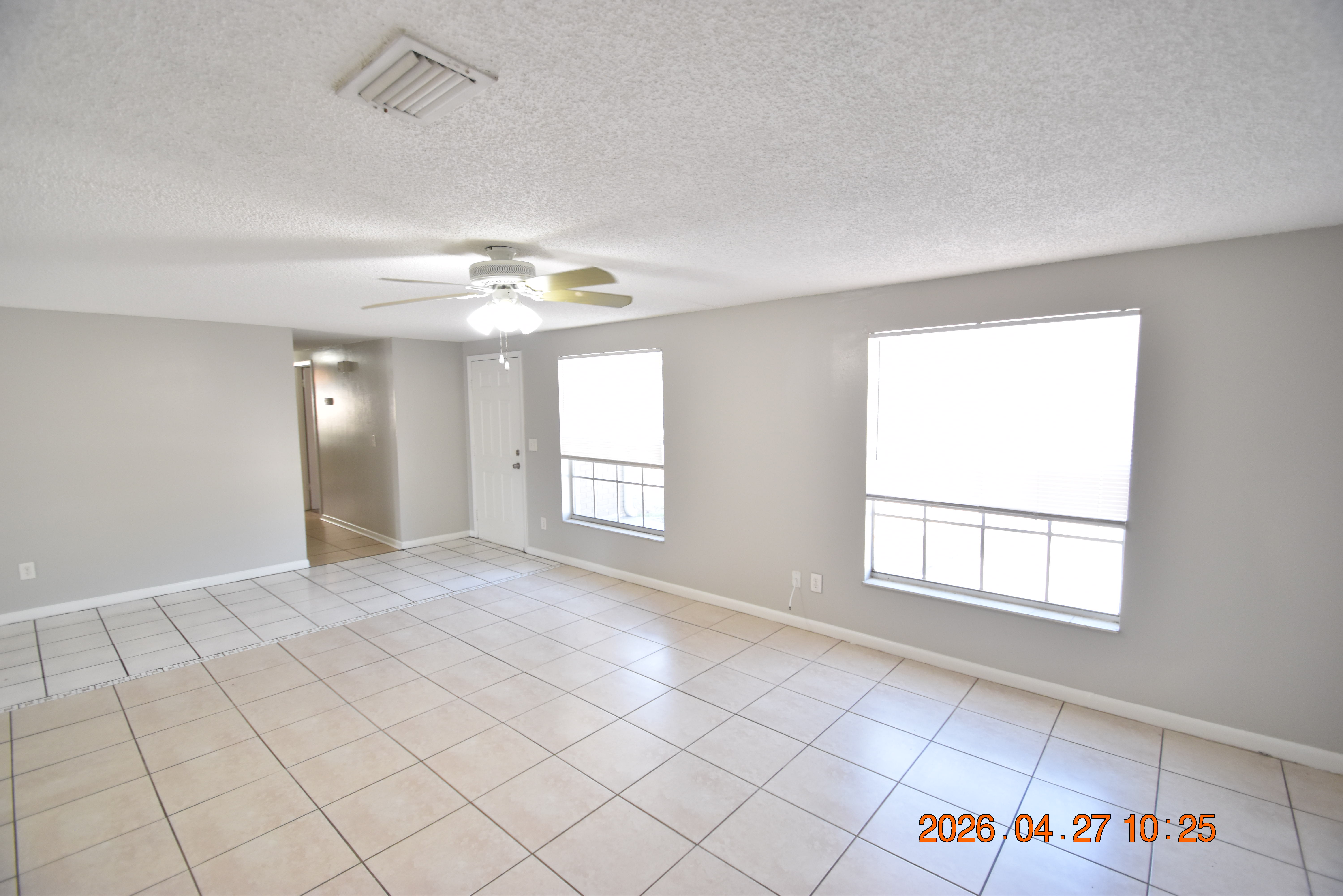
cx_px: 672
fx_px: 560
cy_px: 448
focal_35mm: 15
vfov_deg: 77.3
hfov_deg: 100.4
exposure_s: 1/90
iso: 800
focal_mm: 10
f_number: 3.5
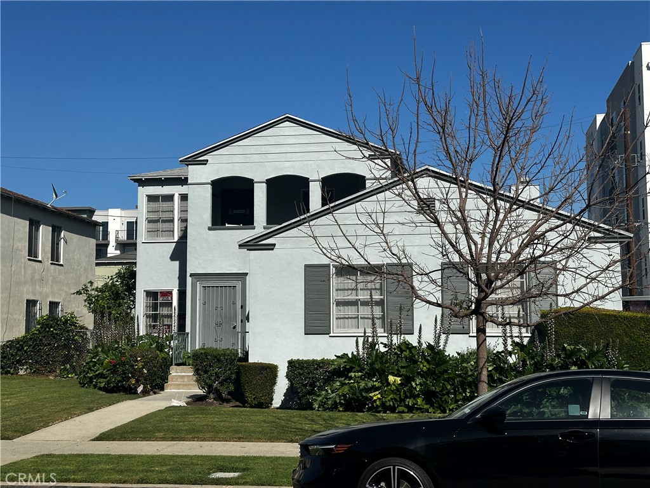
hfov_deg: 39.7
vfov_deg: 30.3
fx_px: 901
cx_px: 325
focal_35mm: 48
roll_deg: -0.2
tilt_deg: +5.4
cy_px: 244
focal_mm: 6.86
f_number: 1.78
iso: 64
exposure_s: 1/7092
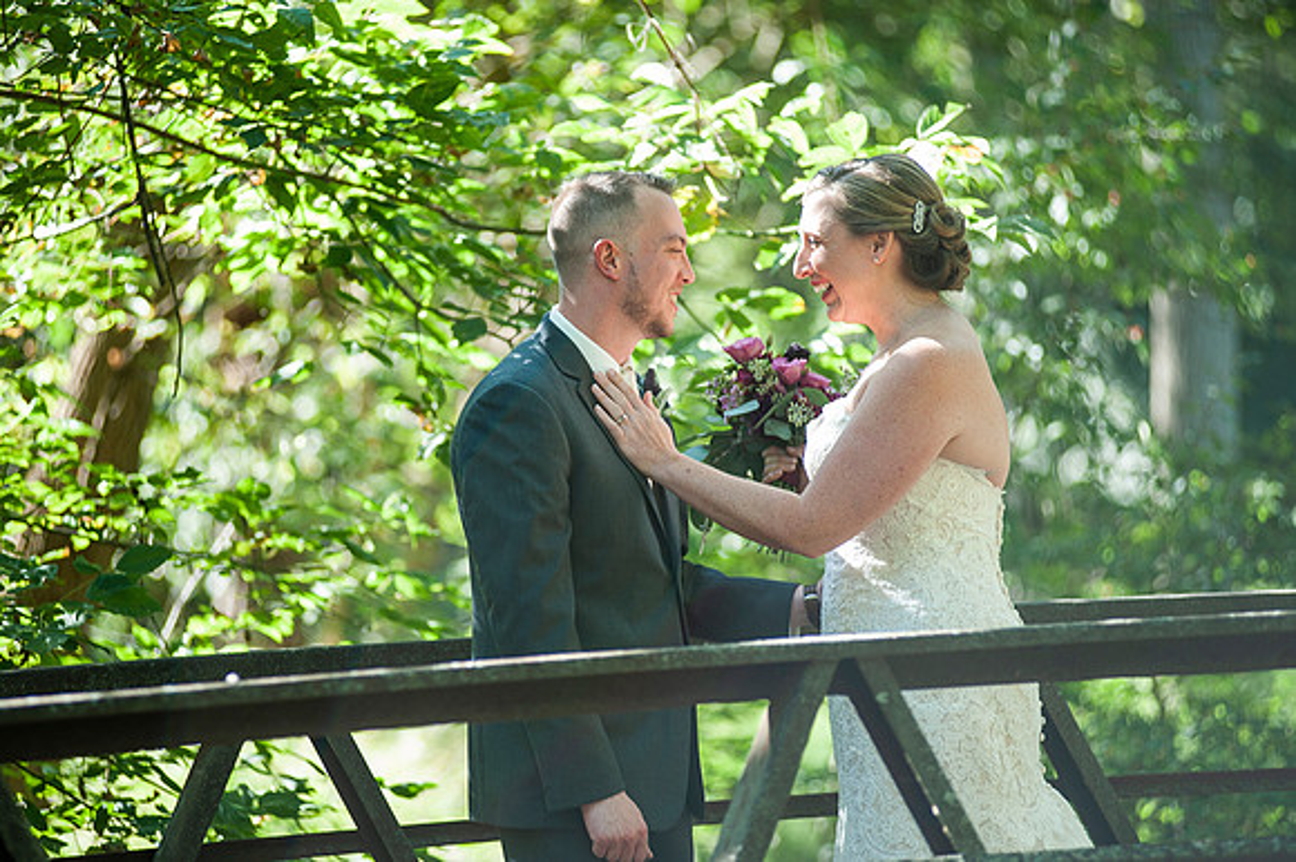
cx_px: 581
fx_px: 6755
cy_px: 386
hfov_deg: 11.0
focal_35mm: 188
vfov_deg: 7.3
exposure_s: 1/250
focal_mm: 170
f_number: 2.8
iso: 160
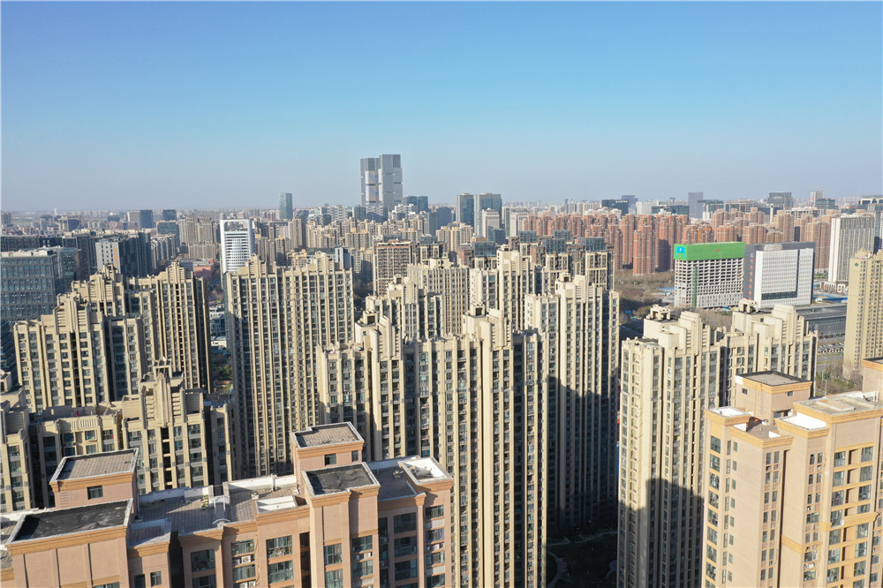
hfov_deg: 65.5
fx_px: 687
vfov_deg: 46.4
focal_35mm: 28
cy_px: 294
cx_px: 442
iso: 100
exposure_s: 1/400
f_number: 5.6
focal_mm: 10.26
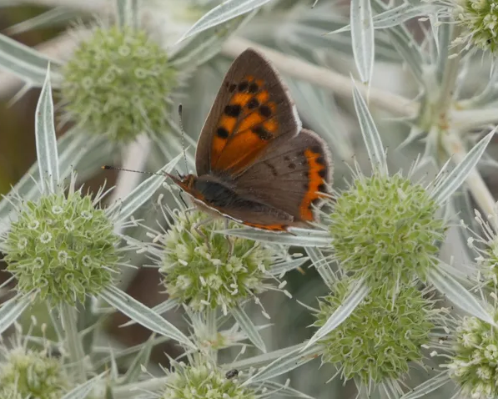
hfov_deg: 3.2
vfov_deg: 2.5
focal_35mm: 611
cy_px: 200
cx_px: 241
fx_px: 9008
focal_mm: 104.7
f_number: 5.6
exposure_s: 1/100
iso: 100
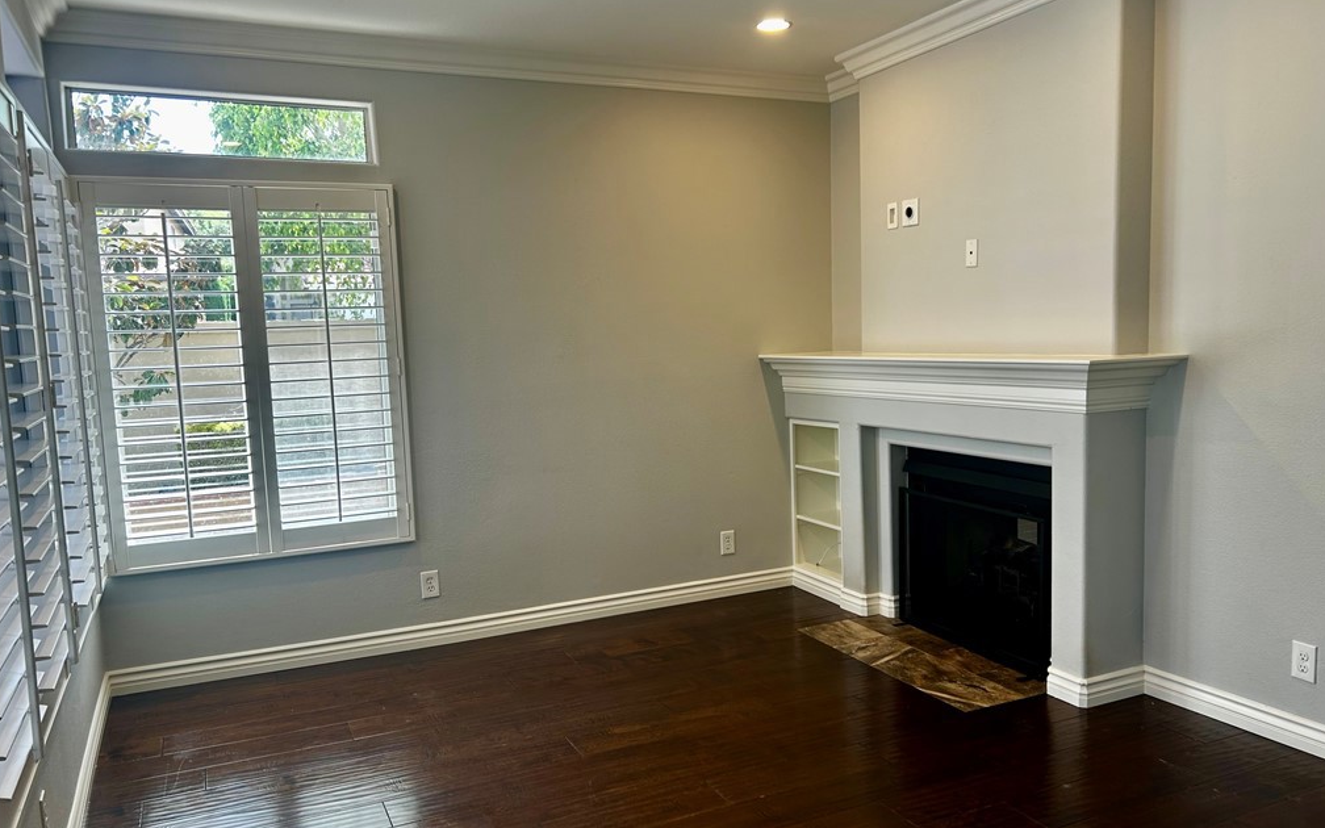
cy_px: 428
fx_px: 1011
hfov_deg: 66.5
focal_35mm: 28
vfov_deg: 44.5
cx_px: 669
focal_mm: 5.7
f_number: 1.5
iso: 32
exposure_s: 1/125
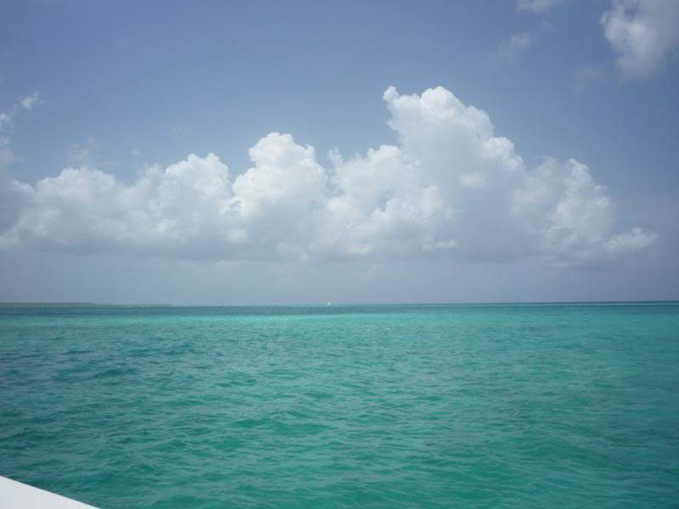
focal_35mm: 32
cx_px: 340
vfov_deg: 44.2
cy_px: 254
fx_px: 628
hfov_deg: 56.8
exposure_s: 1/800
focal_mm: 5.2
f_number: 5.6
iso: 100
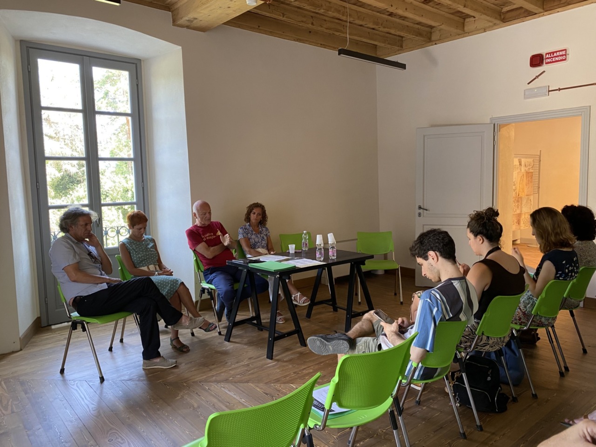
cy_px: 224
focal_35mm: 26
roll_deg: +1.1
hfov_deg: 67.3
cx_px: 298
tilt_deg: -4.8
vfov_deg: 53.1
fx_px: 448
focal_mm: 4.25
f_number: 1.8
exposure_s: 1/60
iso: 125
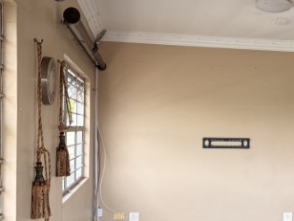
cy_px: 143
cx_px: 233
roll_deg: -2.0
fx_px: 459
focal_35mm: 54
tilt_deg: -2.3
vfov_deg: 26.9
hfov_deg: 34.5
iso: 50
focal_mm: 5.96
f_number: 1.6
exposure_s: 1/121
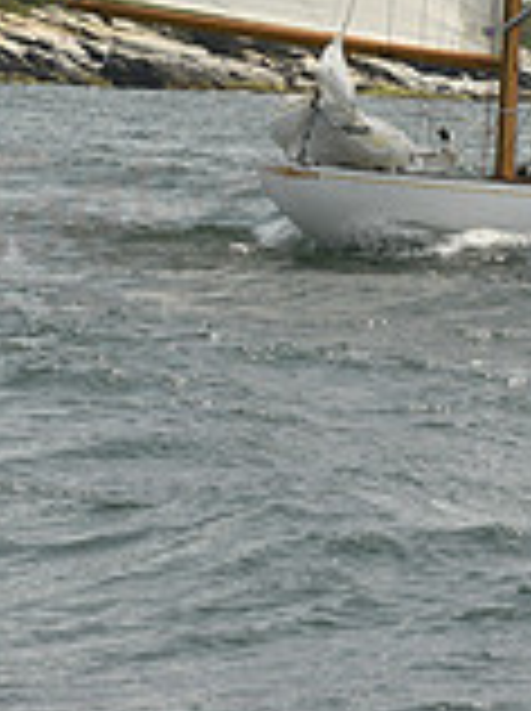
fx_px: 7096
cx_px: 524
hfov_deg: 4.3
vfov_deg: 5.7
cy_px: -513
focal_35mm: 346
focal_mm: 98
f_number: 10
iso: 400
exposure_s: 1/1600
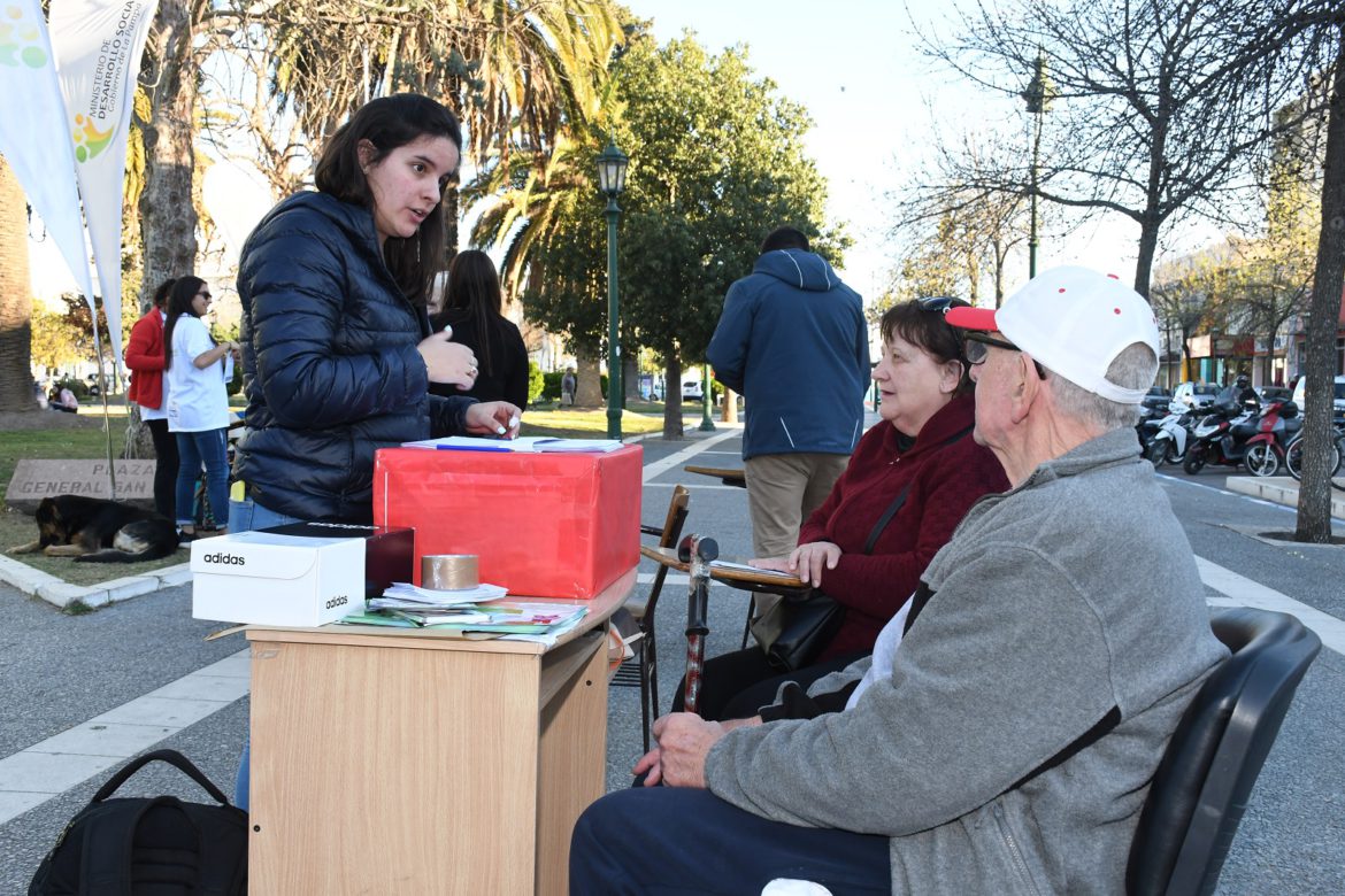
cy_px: 448
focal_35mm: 36
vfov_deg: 36.9
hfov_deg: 53.1
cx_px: 672
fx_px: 1345
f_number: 7.1
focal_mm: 24
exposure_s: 1/250
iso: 800
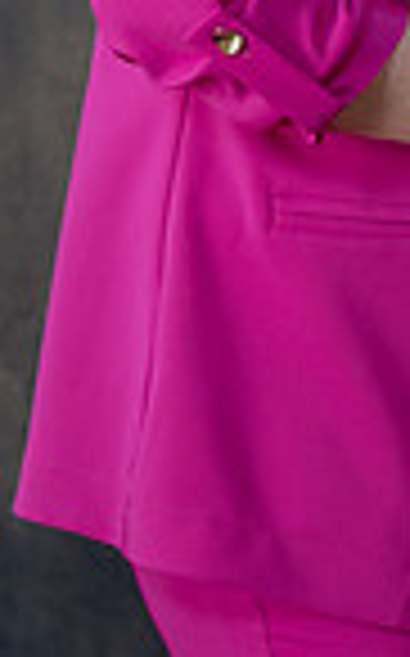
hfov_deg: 4.0
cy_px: -140
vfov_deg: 6.3
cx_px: 297
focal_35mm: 329
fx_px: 5894
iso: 400
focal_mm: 105
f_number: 4.5
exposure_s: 1/100
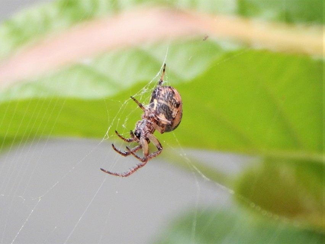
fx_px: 3250
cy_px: 122
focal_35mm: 346
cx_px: 162
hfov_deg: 5.7
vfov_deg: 4.3
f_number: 5.7
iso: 180
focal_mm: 62.2
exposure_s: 1/250
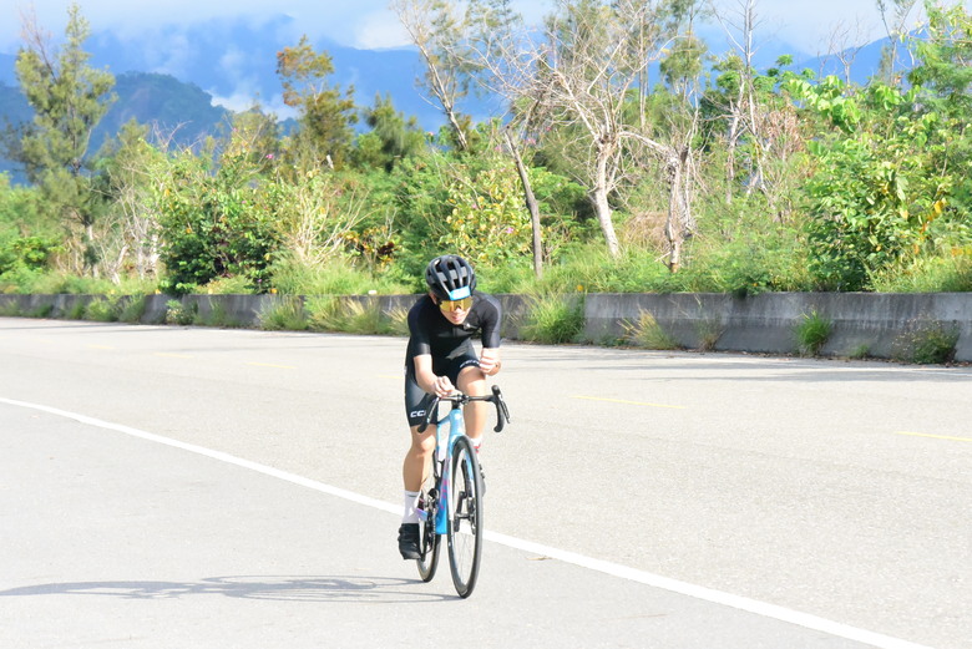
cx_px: 486
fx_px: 3917
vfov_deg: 9.5
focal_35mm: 145
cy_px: 324
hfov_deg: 14.1
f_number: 14
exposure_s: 1/4000
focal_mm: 145
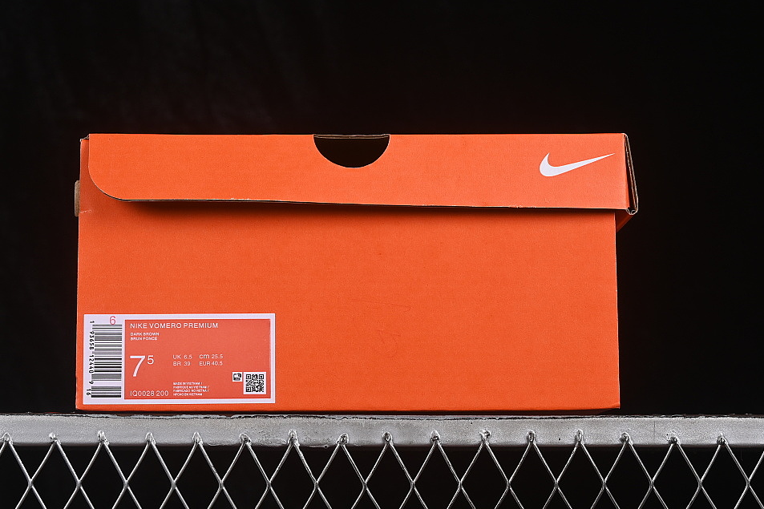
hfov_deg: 23.9
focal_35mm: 85
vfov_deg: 16.1
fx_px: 1803
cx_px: 343
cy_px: 233
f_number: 8
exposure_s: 1/80
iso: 160
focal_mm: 50
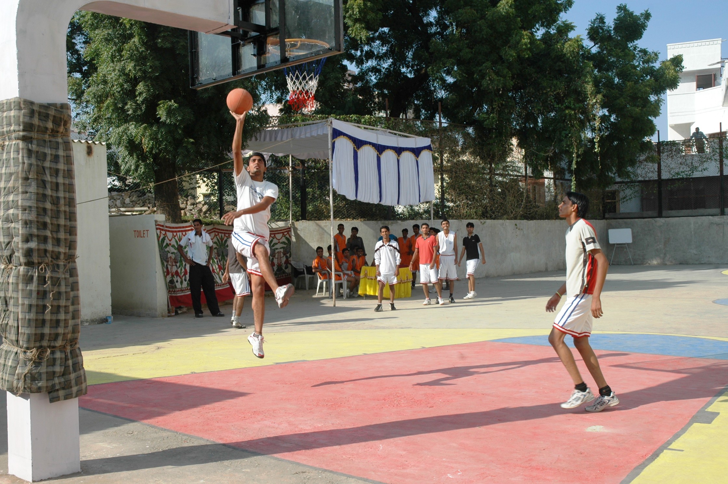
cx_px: 364
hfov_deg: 45.0
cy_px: 242
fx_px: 879
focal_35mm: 44
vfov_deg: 30.8
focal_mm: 29
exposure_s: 1/320
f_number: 9
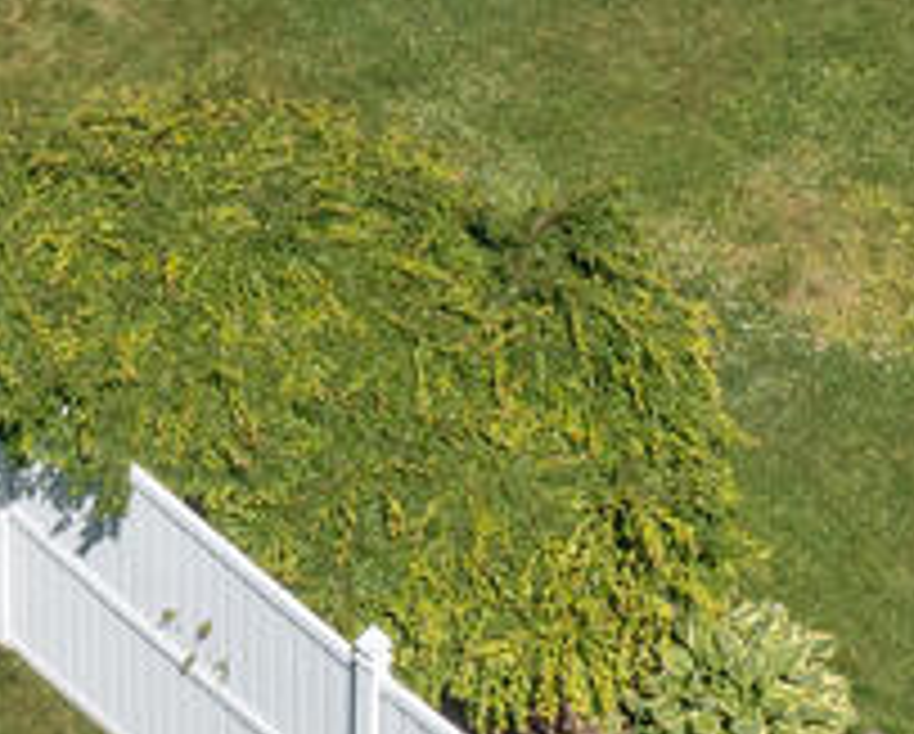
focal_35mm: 155
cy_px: -335
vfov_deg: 9.7
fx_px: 4199
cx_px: 284
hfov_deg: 12.4
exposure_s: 1/800
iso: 100
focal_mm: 10.26
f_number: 6.3
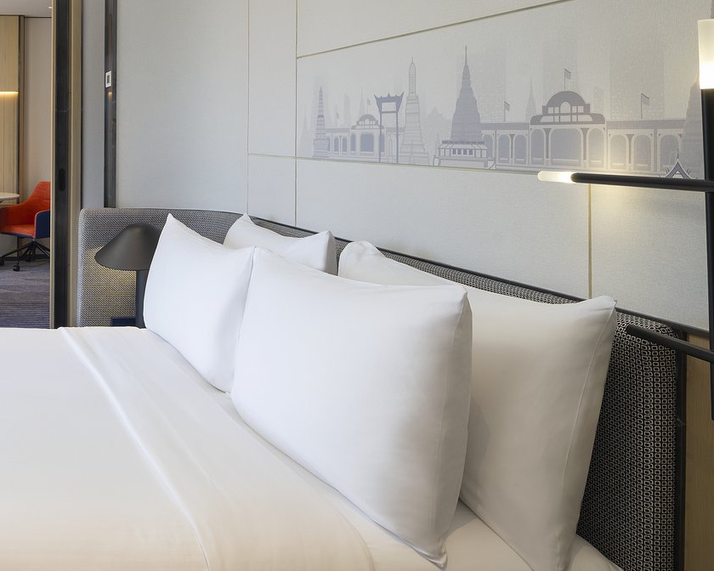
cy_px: 288
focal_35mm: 38
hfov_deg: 40.5
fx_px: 803
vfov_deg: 39.2
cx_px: -35
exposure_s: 1/25
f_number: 8
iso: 320
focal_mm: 19
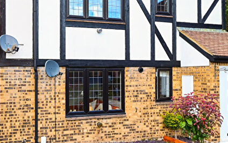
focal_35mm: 38
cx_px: 98
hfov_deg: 51.6
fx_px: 235
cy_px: 44
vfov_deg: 33.3
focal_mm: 22.5
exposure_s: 1/200
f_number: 7.1
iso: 400
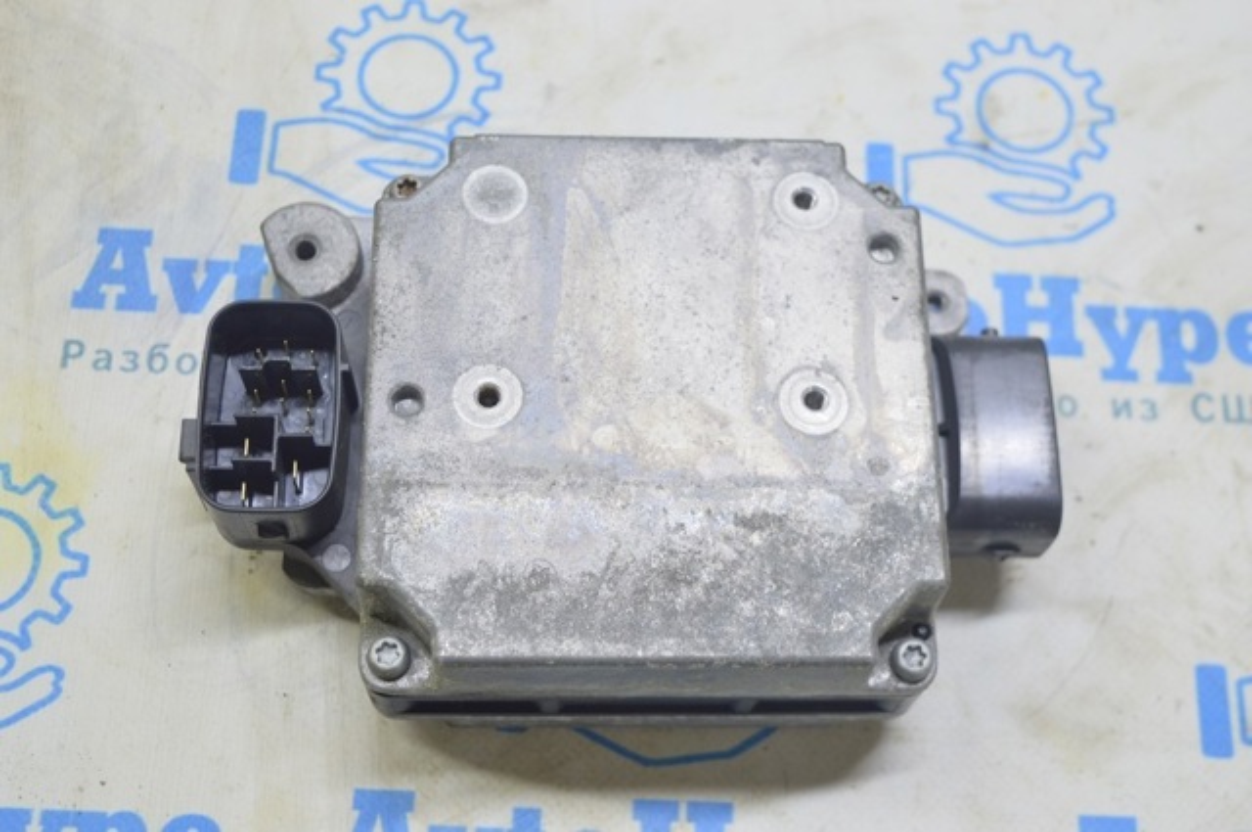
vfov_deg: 26.4
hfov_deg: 38.9
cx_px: 626
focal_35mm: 51
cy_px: 416
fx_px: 1771
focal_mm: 34
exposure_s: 1/20
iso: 400
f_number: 5.6
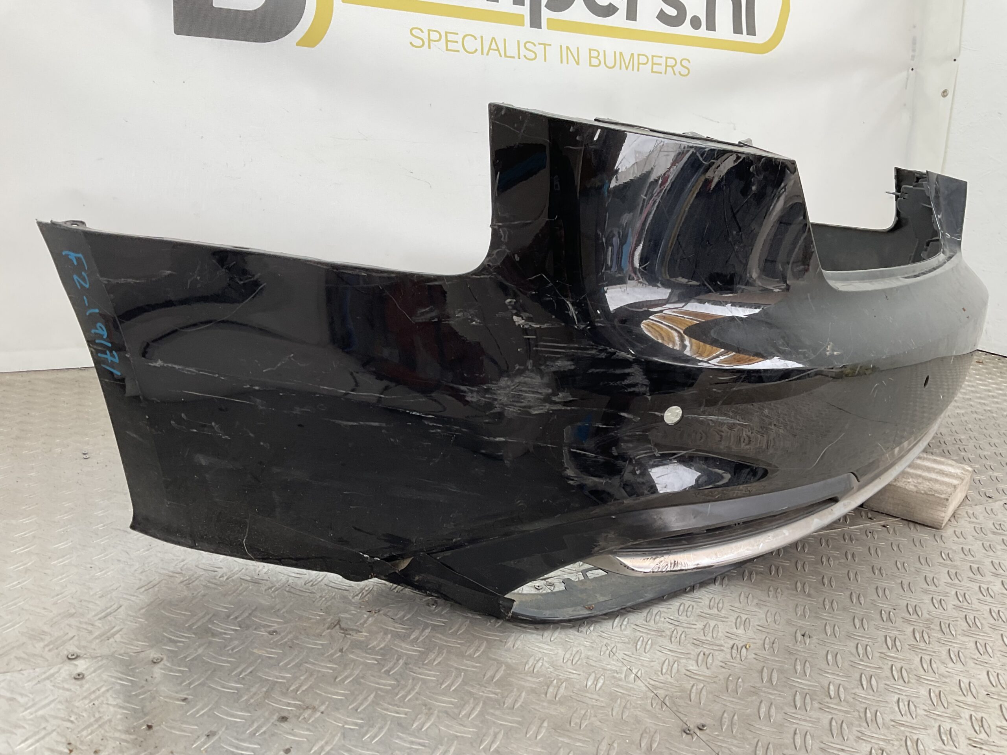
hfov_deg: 61.7
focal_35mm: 29
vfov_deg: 48.2
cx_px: 504
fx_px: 844
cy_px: 378
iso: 25
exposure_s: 1/100
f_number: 1.8
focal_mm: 3
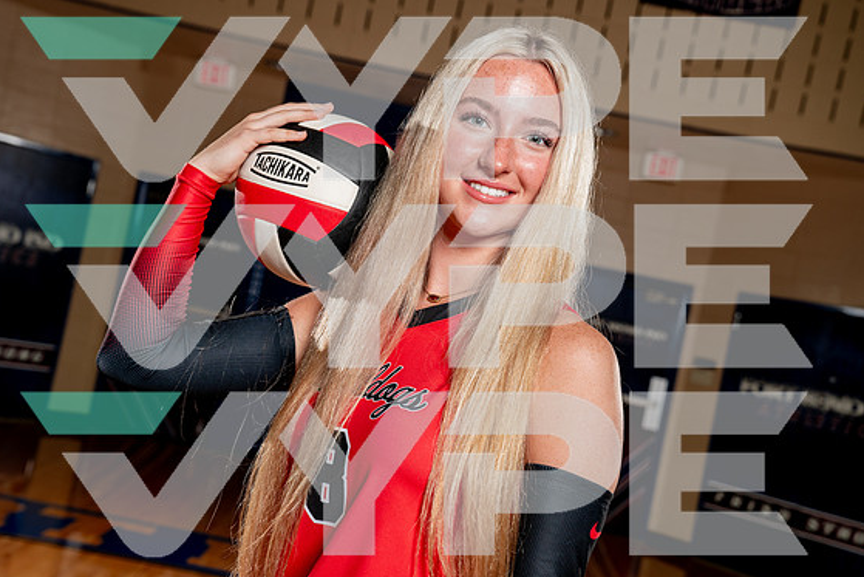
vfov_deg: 24.6
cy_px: 287
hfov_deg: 36.2
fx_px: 1320
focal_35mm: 55
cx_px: 419
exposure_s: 1/250
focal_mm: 53
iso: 200
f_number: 5.6
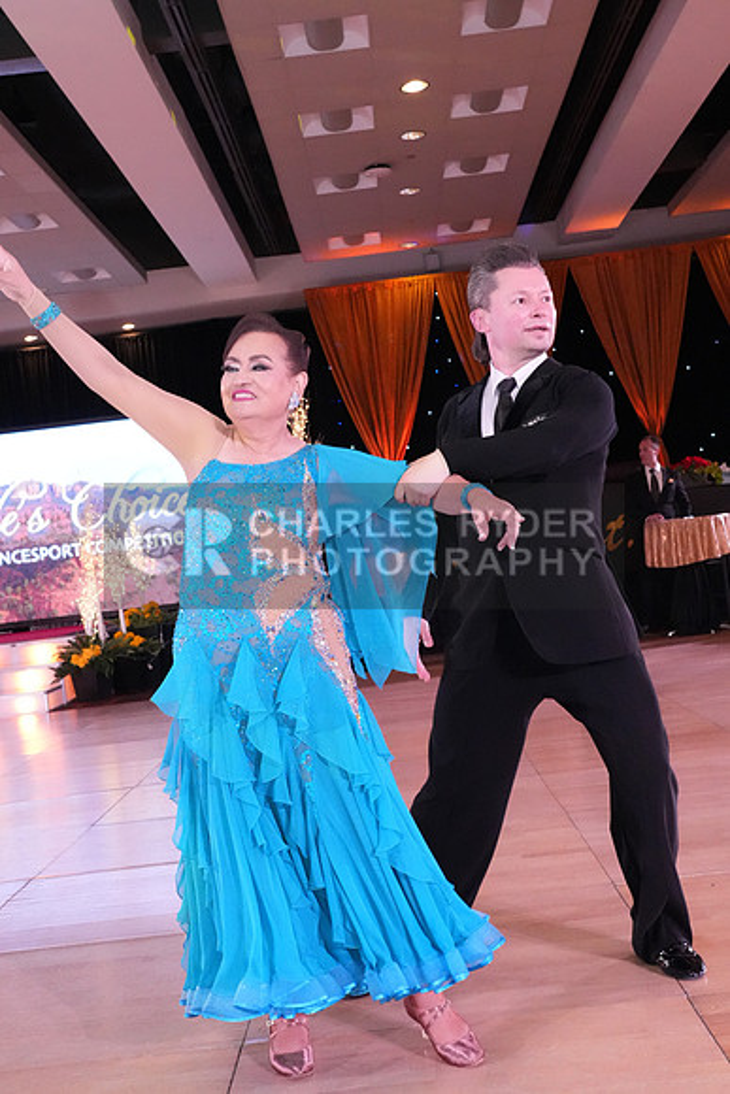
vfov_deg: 46.4
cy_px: 547
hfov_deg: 31.9
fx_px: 1277
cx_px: 365
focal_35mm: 42
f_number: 7.1
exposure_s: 1/320
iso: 8000
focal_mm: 28
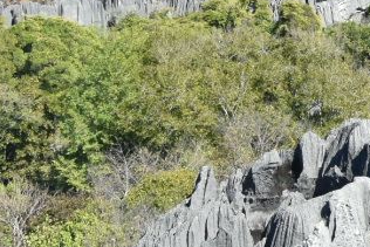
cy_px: -40
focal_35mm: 162
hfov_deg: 11.6
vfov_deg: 8.4
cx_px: 698
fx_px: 1661
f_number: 10
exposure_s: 1/200
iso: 160
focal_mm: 21
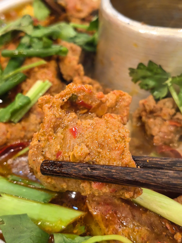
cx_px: 91
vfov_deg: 38.2
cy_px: 122
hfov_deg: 29.1
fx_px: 351
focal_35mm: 50
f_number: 1.8
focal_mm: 5.54
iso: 500
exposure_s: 1/100
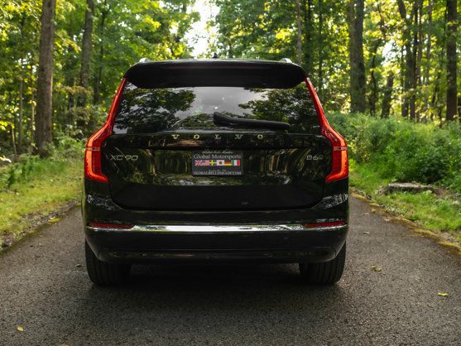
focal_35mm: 42
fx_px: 559
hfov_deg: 44.8
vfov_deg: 34.4
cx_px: 218
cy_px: 176
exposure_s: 1/400
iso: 640
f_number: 4.5
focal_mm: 38
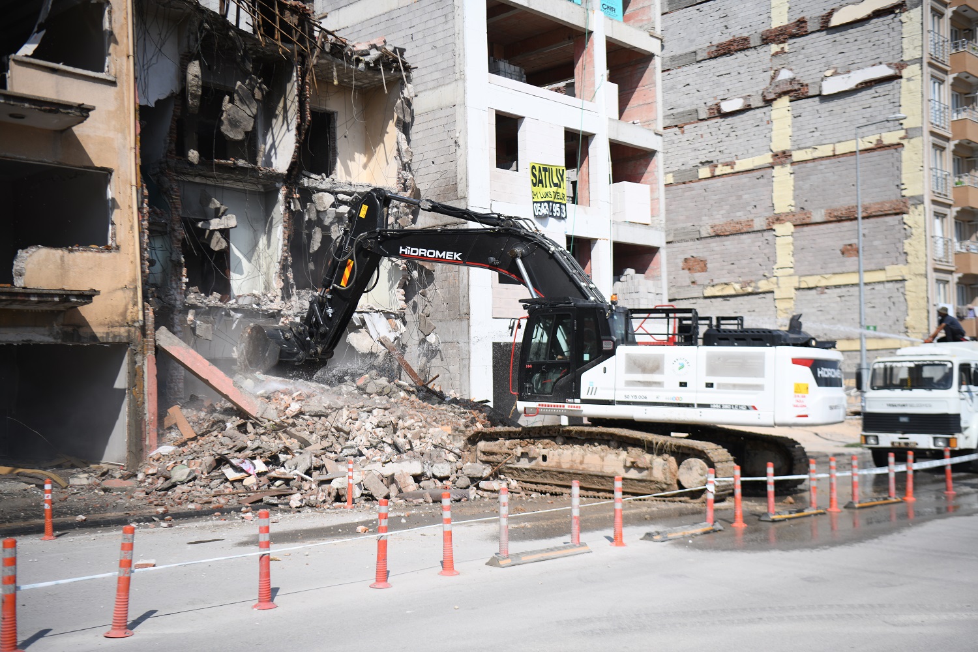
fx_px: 1087
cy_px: 326
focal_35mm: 40
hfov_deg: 48.5
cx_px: 489
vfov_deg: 33.4
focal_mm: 40
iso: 80
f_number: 2.8
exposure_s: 1/2000
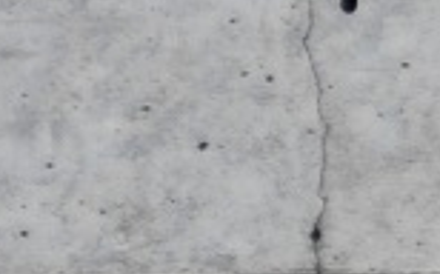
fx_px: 11084
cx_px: 1114
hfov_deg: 2.3
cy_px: -983
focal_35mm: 925
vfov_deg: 1.4
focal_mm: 62
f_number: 5.6
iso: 400
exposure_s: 1/100
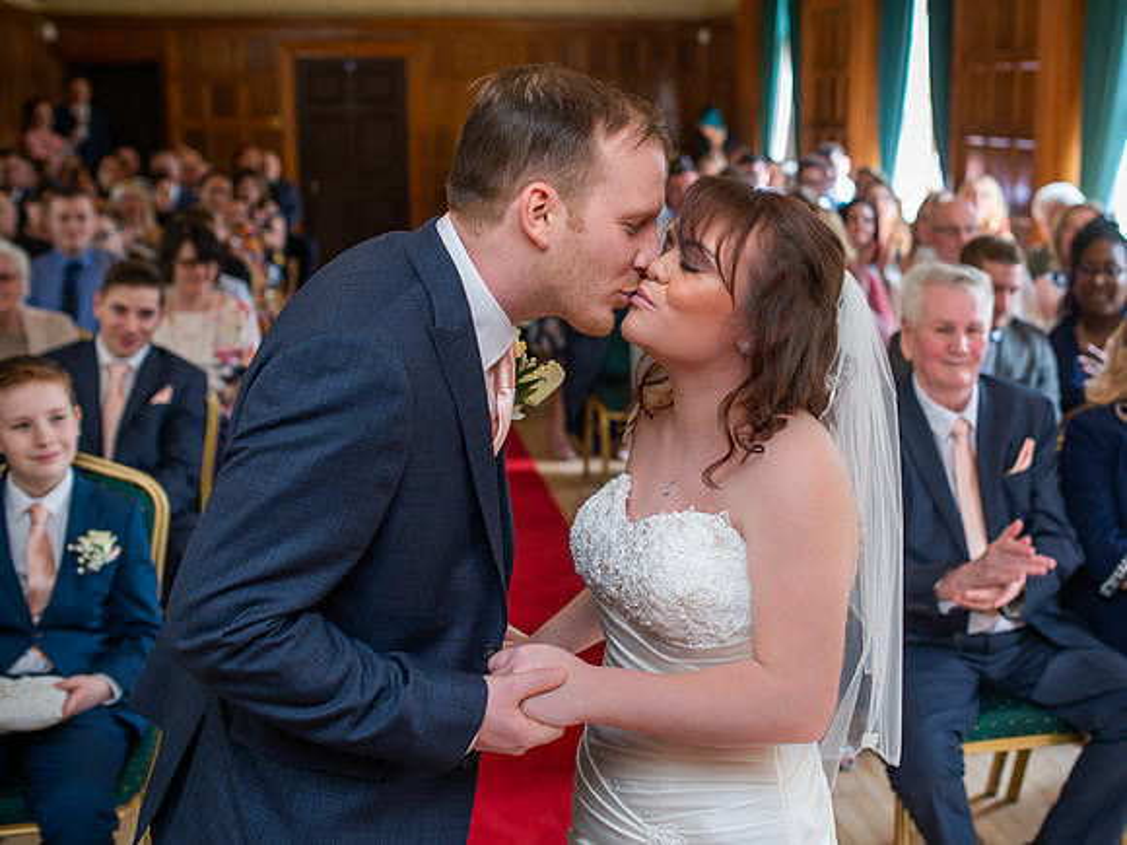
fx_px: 1494
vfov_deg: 31.5
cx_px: 685
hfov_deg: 41.1
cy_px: 356
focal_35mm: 46
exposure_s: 1/100
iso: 160
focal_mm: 35
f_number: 2.8
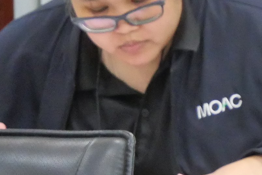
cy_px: 133
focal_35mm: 465
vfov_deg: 3.0
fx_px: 3387
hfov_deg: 4.4
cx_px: 546
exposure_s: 1/40
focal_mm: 49
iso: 3200
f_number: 5.6
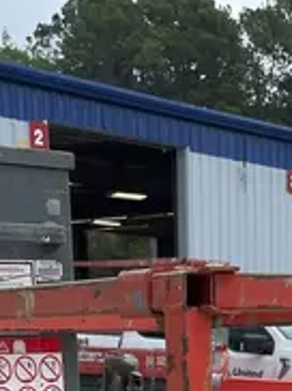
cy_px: 768
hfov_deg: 14.0
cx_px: 213
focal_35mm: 105
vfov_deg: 15.3
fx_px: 1184
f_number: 1.6
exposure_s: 1/1949
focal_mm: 4.2
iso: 50
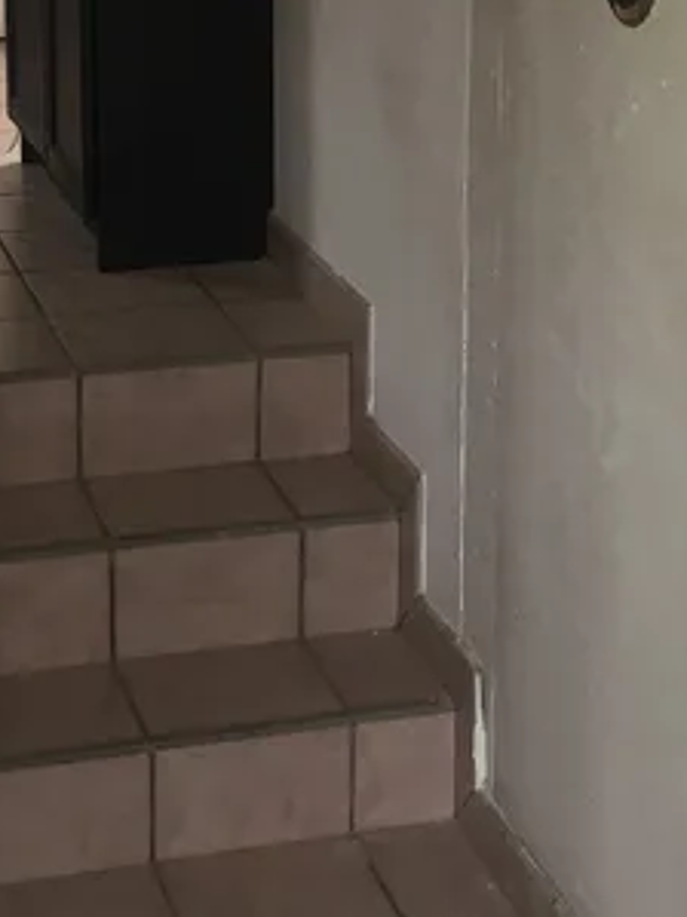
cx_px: 439
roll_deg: -0.5
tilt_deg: -11.9
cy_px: 132
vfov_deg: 20.1
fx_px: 2542
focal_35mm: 96
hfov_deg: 15.4
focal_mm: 3.99
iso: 40
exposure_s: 1/17
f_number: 1.8
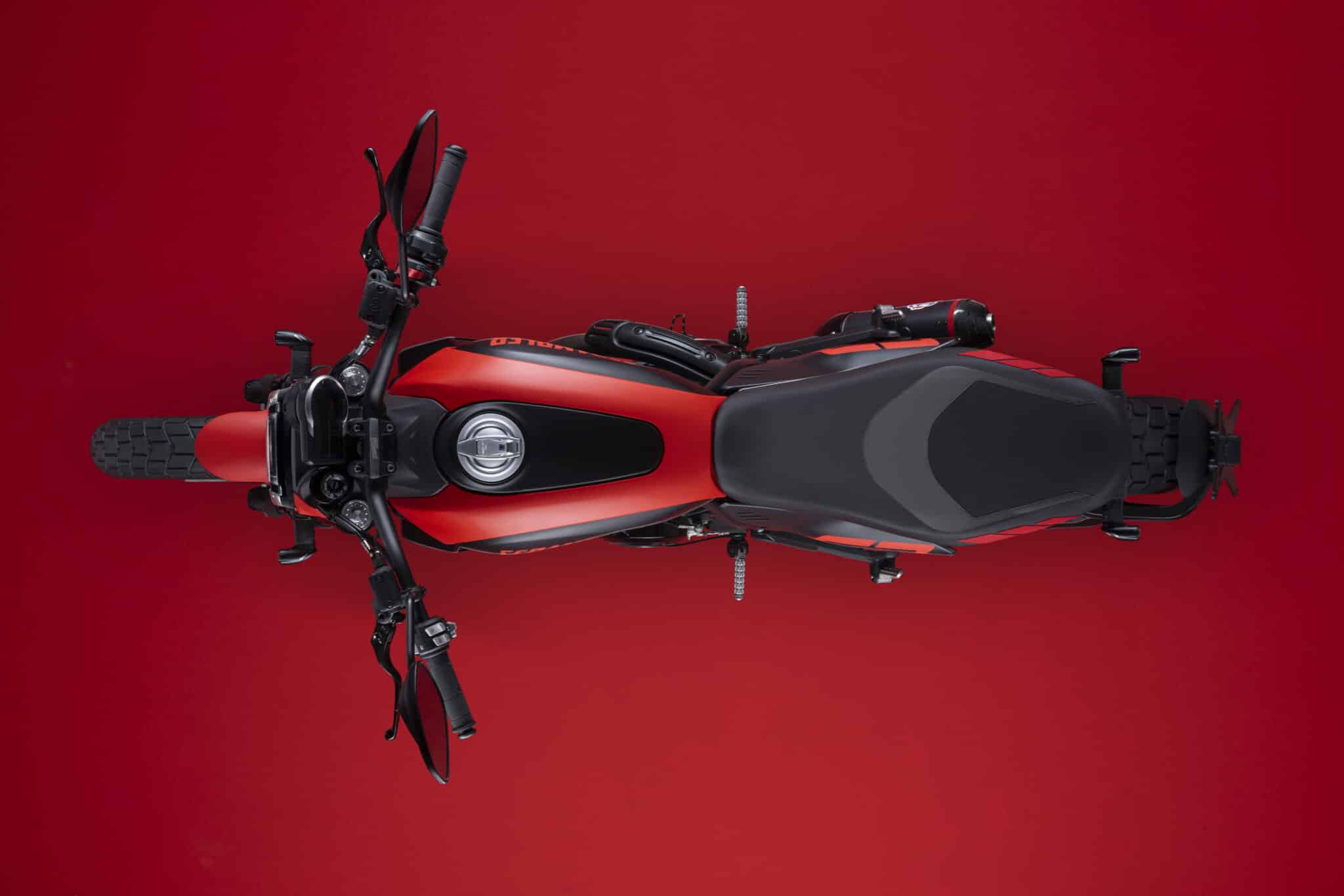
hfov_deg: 42.7
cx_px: 672
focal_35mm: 46
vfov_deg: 29.2
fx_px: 1717
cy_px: 448
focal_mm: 46
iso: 100
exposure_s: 1/125
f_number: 11
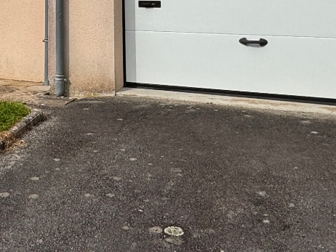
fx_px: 602
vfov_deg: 21.2
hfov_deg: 30.0
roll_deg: +0.8
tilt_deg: +8.1
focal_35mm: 62
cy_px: -85
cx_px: 39
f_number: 2.2
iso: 50
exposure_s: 1/1976
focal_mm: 2.22
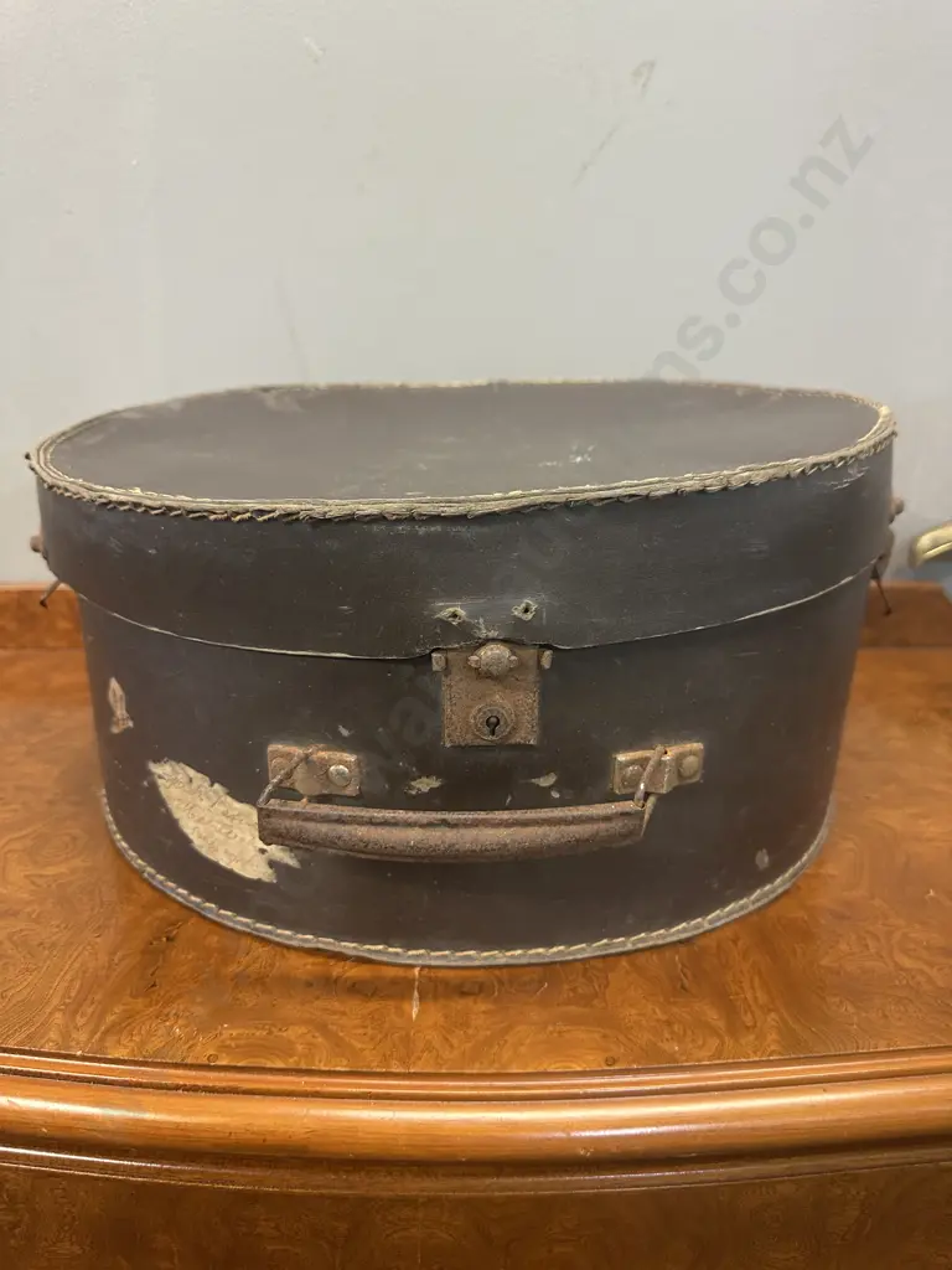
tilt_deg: -18.6
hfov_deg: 56.8
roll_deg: -0.9
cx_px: 476
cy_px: 635
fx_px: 880
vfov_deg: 71.6
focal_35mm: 24
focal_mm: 6.86
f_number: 1.78
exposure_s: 1/50
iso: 400
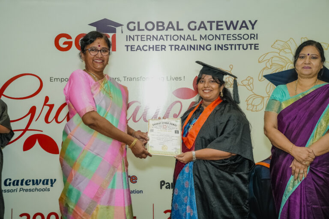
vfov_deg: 24.6
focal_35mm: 55
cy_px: 110
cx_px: 164
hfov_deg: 36.2
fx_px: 503
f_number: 5.6
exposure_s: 1/125
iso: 1000
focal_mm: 55
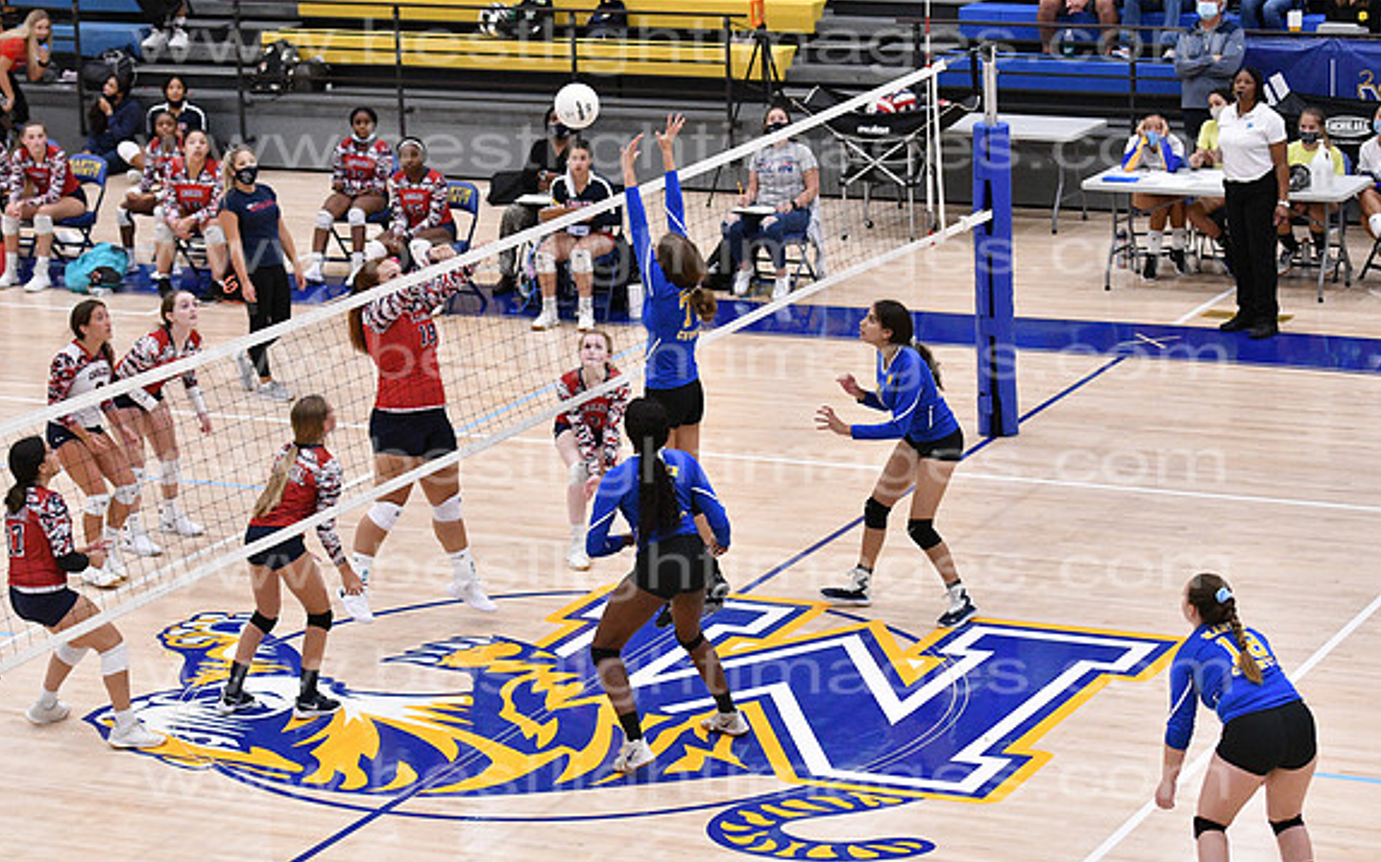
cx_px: 687
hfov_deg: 19.3
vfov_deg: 12.1
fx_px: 4064
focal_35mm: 108
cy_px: 414
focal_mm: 70
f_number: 3.2
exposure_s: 1/1000
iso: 6400
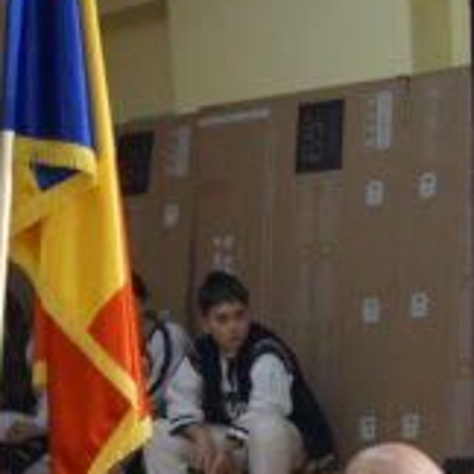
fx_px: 1611
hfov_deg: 16.2
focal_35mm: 104
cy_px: 543
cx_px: 541
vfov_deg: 16.2
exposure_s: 1/160
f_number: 4
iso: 2000
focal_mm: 22
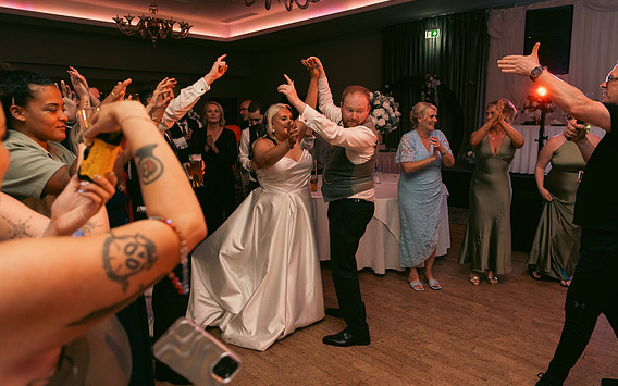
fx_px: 421
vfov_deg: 49.2
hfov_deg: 72.5
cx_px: 308
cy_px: 179
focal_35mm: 25
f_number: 3.5
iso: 2500
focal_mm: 24
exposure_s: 1/160
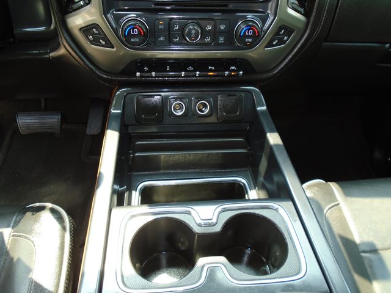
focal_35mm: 26
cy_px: 146
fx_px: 294
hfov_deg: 67.3
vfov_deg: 53.1
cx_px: 196
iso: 100
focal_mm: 4.6
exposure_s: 1/40
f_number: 3.2
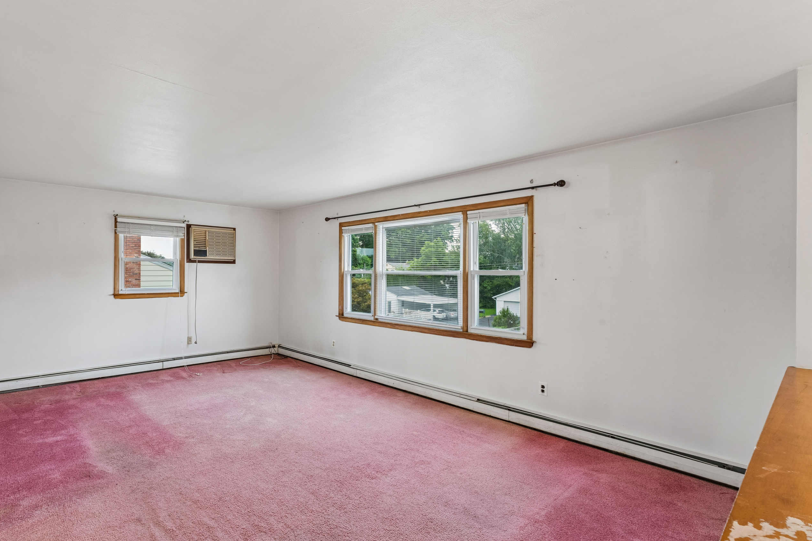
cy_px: 274
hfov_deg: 89.2
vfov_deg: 67.8
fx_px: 403
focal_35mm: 18
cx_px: 320
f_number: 13
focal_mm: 14.7
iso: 400
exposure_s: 1/2.5
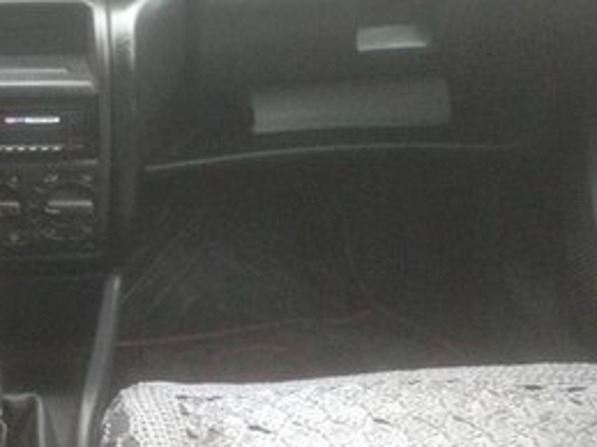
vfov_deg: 17.0
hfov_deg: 22.1
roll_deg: -2.0
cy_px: -38
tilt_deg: -24.1
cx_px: -48
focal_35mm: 84
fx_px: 1448
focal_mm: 4.12
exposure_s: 1/20
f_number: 2.4
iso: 160
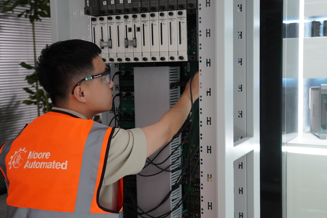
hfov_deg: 37.9
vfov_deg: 25.8
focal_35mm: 52
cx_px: 164
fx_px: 477
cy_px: 109
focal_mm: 35
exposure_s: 1/160
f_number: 4
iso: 2000
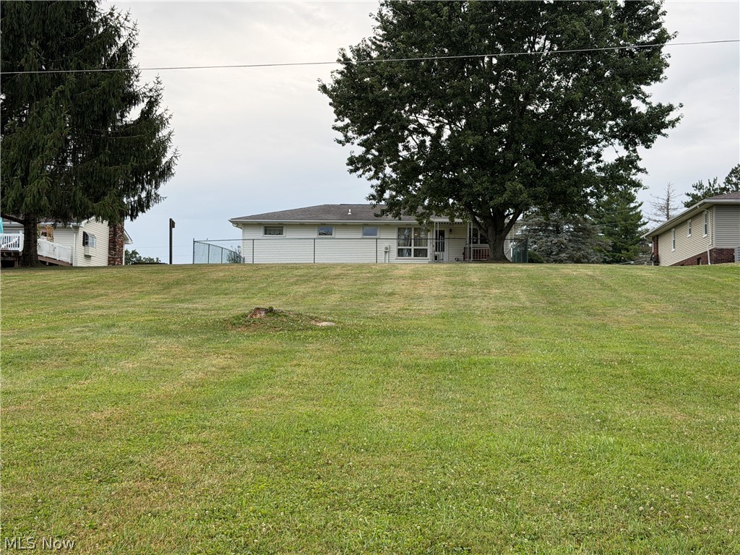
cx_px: 370
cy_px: 278
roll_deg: -0.4
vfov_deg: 30.3
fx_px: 1026
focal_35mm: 48
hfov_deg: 39.7
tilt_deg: +4.4
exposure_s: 1/1055
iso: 80
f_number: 1.78
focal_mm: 6.76
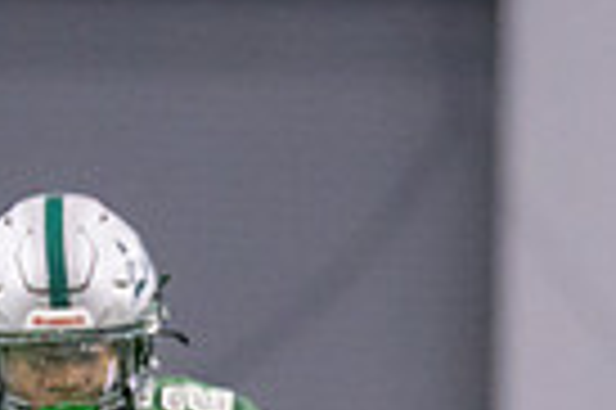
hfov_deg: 1.3
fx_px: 27499
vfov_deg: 0.9
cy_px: 671
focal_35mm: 1609
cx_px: 1096
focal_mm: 200
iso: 2500
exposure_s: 1/1000
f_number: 2.8
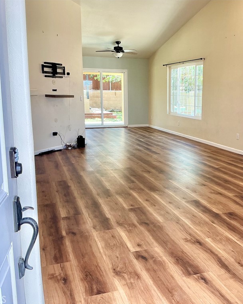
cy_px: 152
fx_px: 342
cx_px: 166
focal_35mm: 38
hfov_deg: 38.6
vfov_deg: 47.9
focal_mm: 3
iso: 32
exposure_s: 1/120
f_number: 1.8
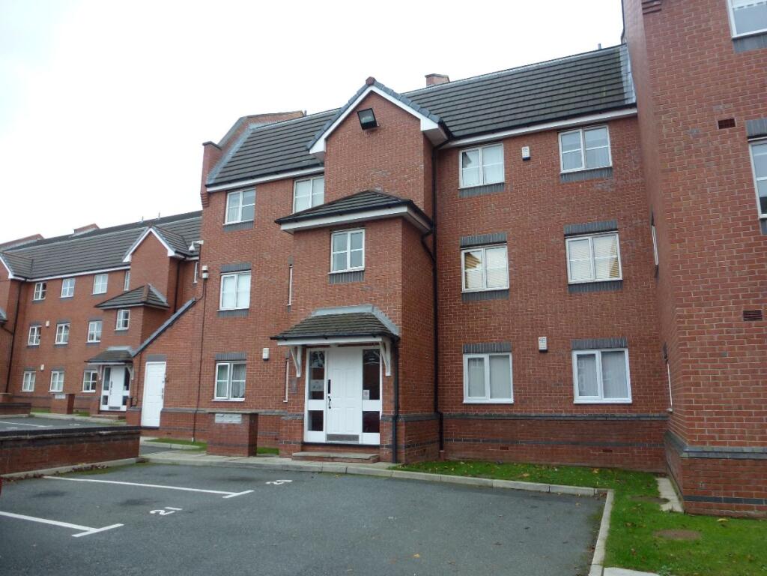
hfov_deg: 71.6
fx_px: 532
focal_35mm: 24
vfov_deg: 56.8
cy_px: 288
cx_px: 384
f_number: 3.3
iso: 100
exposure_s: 1/100
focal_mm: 4.3
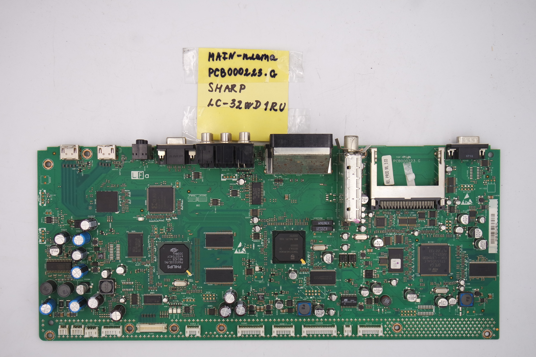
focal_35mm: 43
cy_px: 178
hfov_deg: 45.4
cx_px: 268
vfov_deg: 31.2
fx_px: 640
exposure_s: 1/100
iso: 160
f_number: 5.6
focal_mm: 16
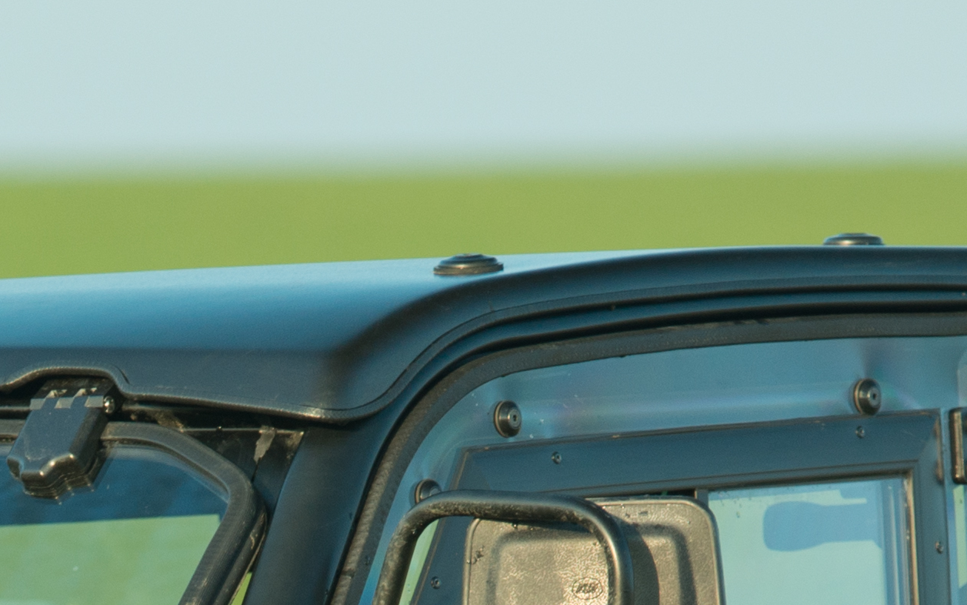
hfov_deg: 2.2
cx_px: -99
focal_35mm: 955
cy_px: 1634
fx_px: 25171
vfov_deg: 1.4
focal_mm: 160
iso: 160
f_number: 3.5
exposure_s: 1/200
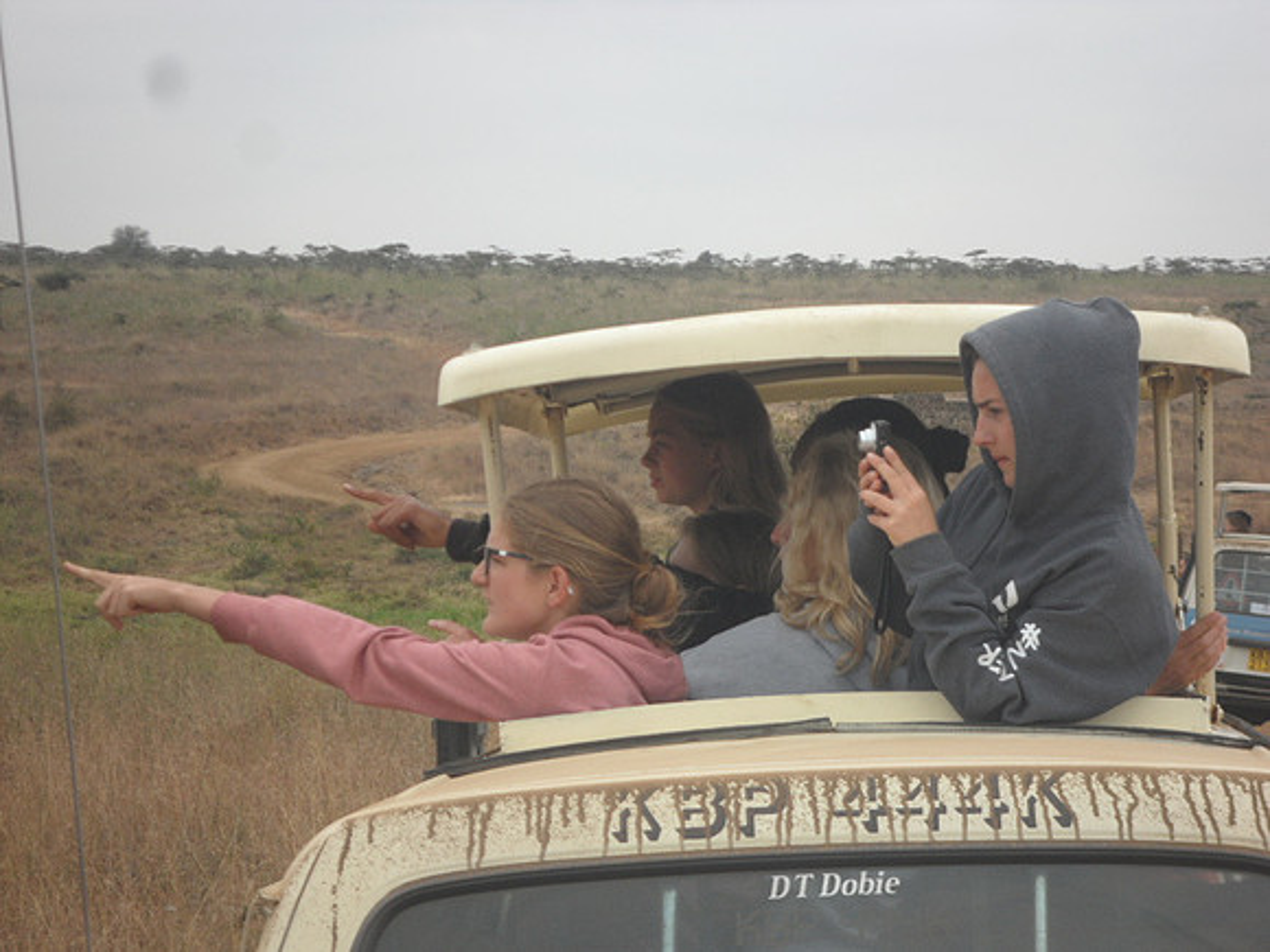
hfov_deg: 14.6
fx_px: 4953
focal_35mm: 135
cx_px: 635
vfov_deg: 11.0
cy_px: 476
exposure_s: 1/125
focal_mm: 24.5
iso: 80
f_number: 5.9
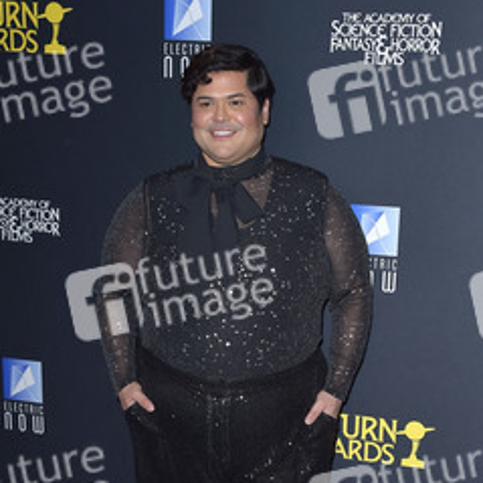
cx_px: 229
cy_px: 394
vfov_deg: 29.3
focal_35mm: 57
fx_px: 900
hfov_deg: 30.0
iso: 320
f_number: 6.3
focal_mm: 40
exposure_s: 1/250
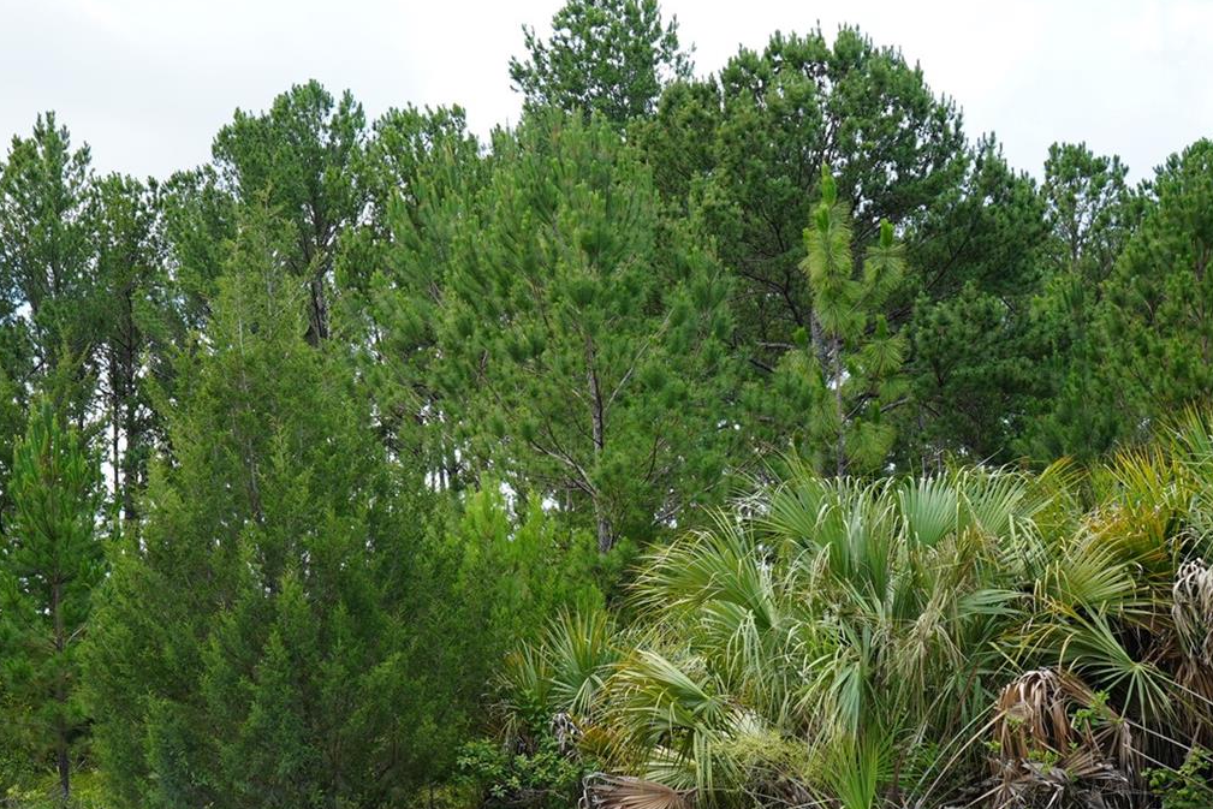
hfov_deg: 42.6
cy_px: 596
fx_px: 1550
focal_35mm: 46
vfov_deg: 28.9
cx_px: 515
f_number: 5
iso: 80
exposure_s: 1/125
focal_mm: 29
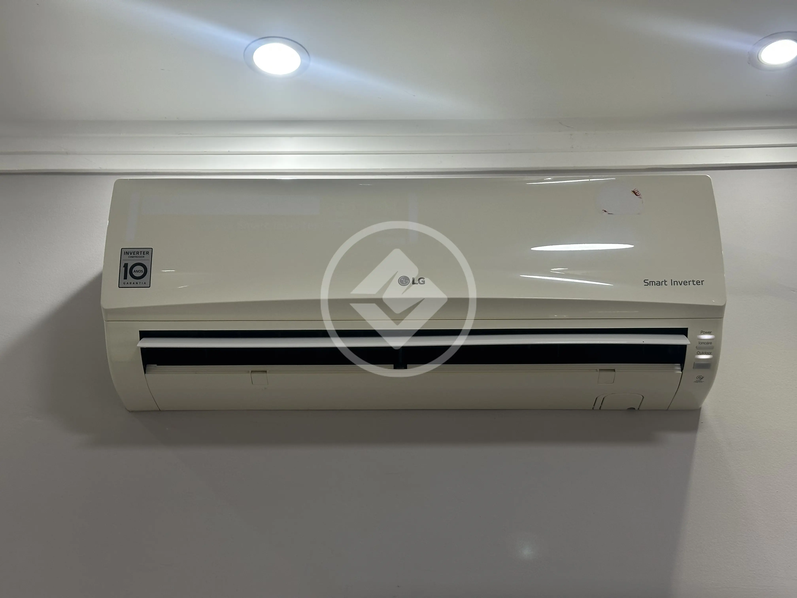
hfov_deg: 39.7
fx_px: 1105
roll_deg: -0.2
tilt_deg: +27.5
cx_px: 398
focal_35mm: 48
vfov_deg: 30.3
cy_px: 299
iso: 80
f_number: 1.78
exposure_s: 1/60
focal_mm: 6.86
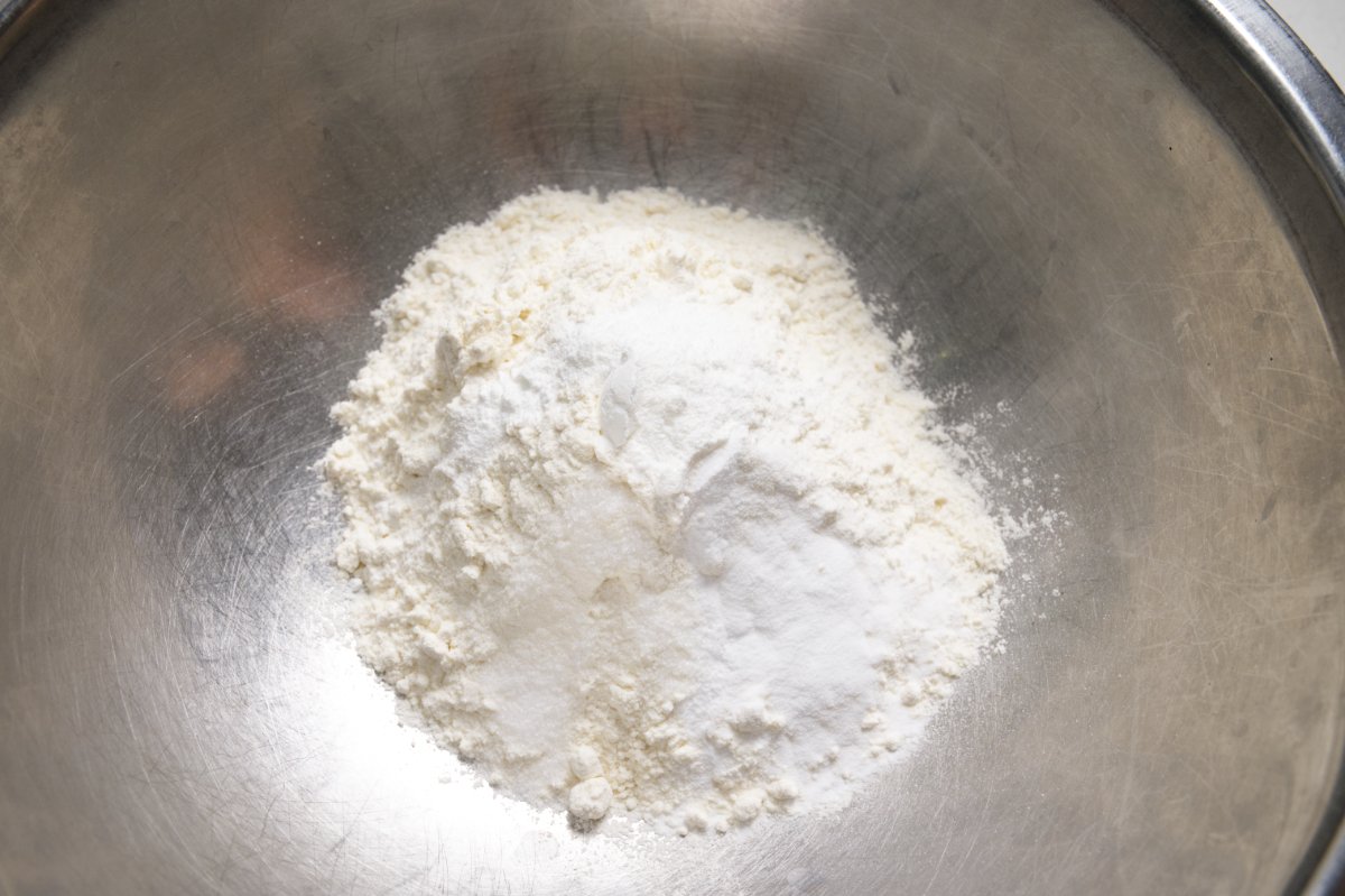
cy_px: 448
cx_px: 672
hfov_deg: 55.1
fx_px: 1288
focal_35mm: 34
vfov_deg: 38.3
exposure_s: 1/1250
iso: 1000
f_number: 8
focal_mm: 34.5
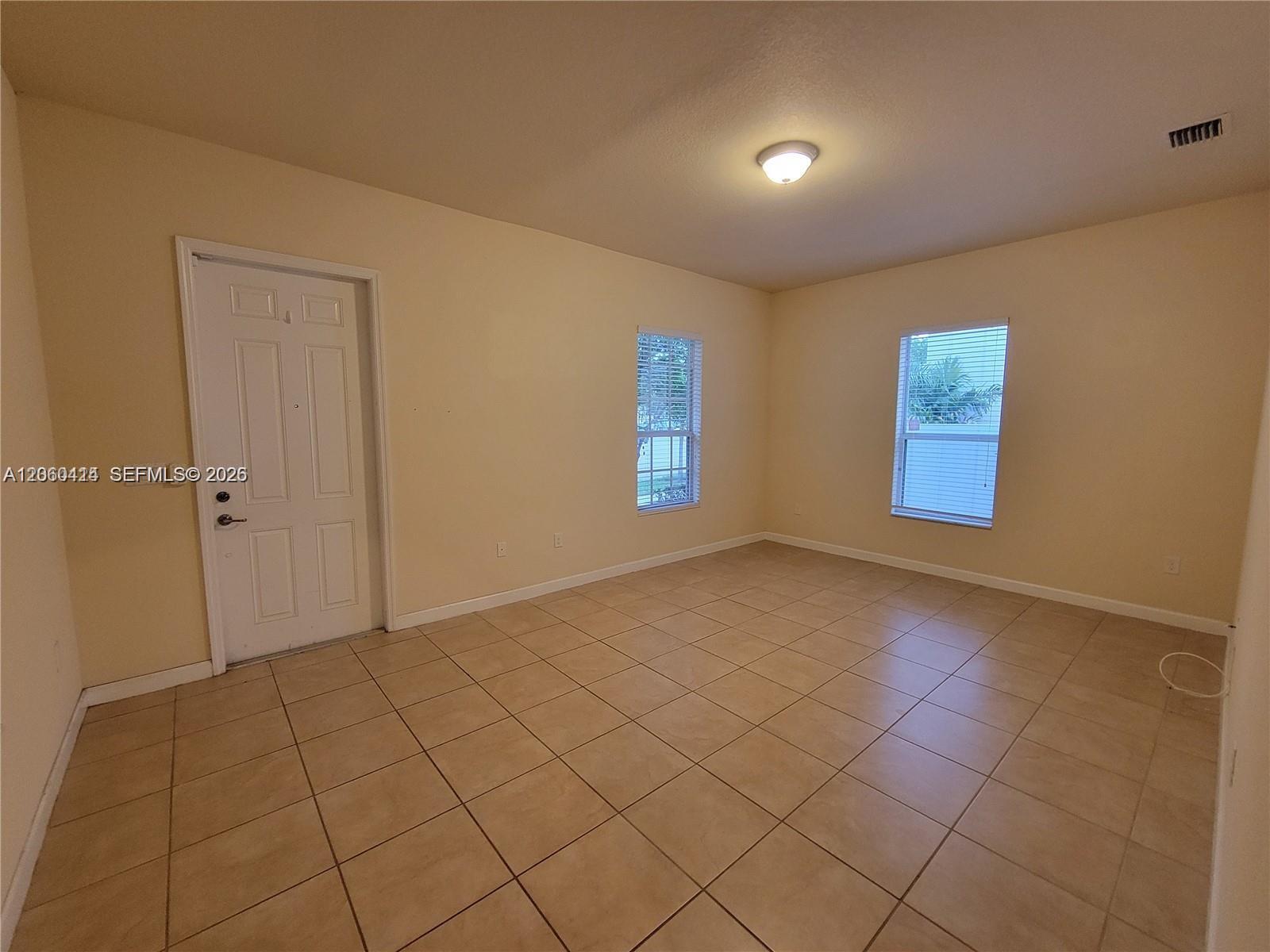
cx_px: 635
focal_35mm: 13
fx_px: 477
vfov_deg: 89.9
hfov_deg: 106.2
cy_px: 476
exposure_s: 1/30
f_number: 2.2
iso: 400
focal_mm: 2.2
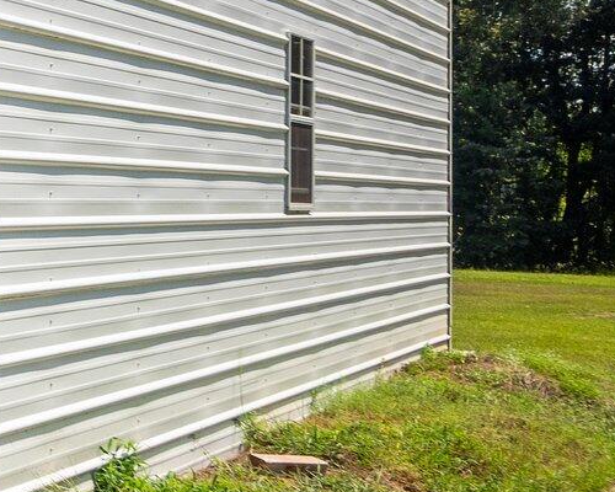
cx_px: -549
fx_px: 2039
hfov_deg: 14.7
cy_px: 53
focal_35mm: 112
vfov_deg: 13.6
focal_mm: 14
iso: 200
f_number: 5.6
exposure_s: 1/1000
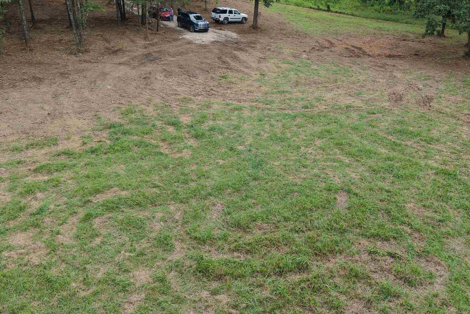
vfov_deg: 35.9
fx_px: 483
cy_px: 139
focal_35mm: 37
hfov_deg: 51.7
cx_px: 270
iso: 100
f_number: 1.8
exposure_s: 1/500
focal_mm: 8.67
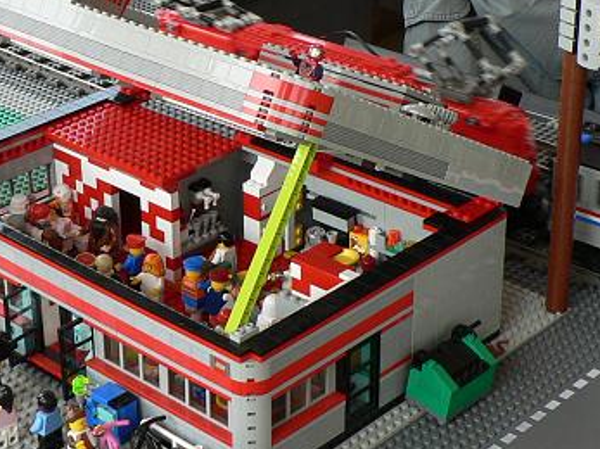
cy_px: 117
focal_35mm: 83
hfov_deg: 23.4
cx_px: 188
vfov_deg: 17.7
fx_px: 1438
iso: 80
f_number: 4
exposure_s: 1/160
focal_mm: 6
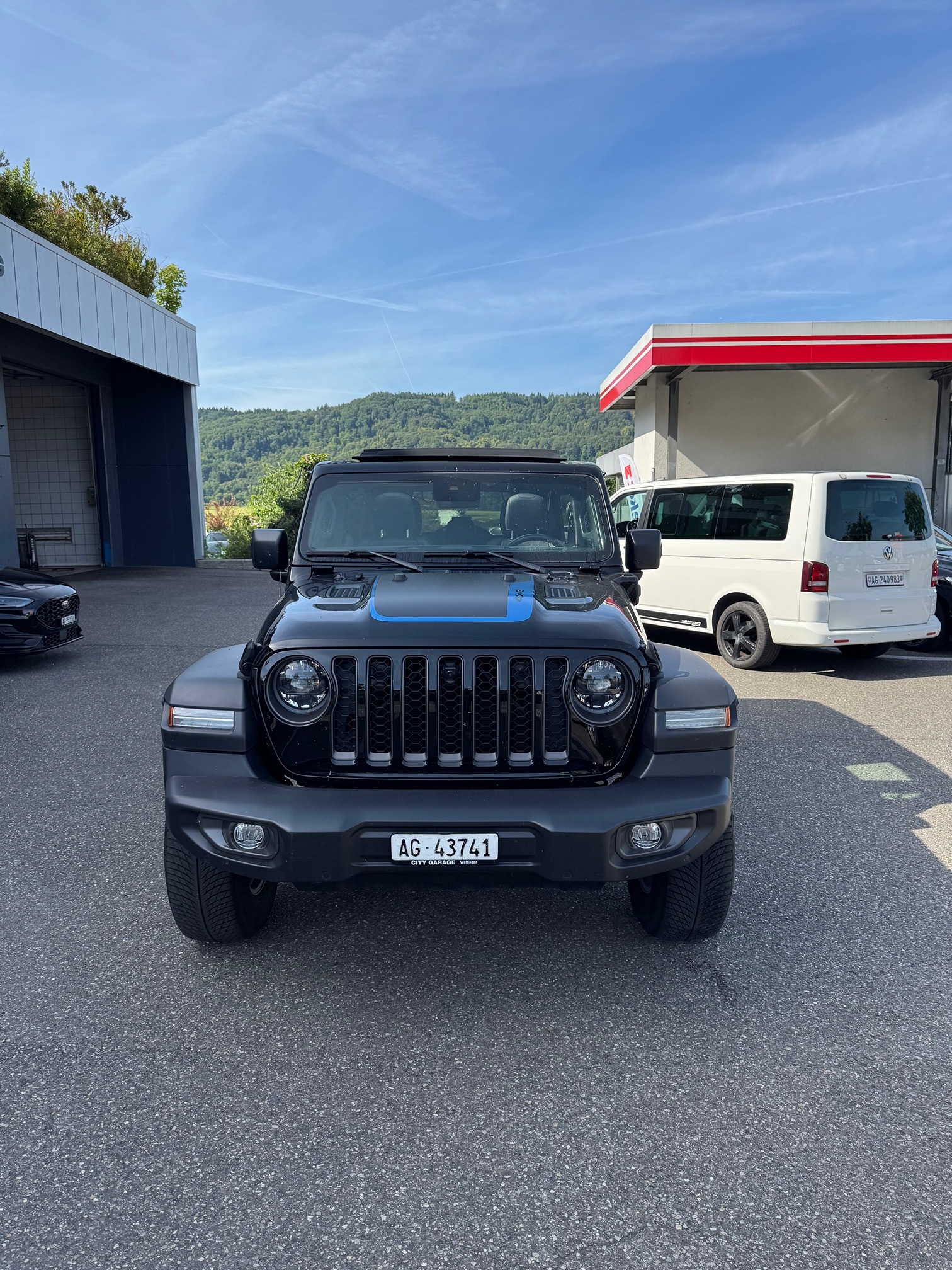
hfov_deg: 56.8
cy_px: 635
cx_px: 476
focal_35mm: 24
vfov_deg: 71.6
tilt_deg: -7.7
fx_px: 880
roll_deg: -0.2
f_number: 1.78
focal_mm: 6.76
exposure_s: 1/2604
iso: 80
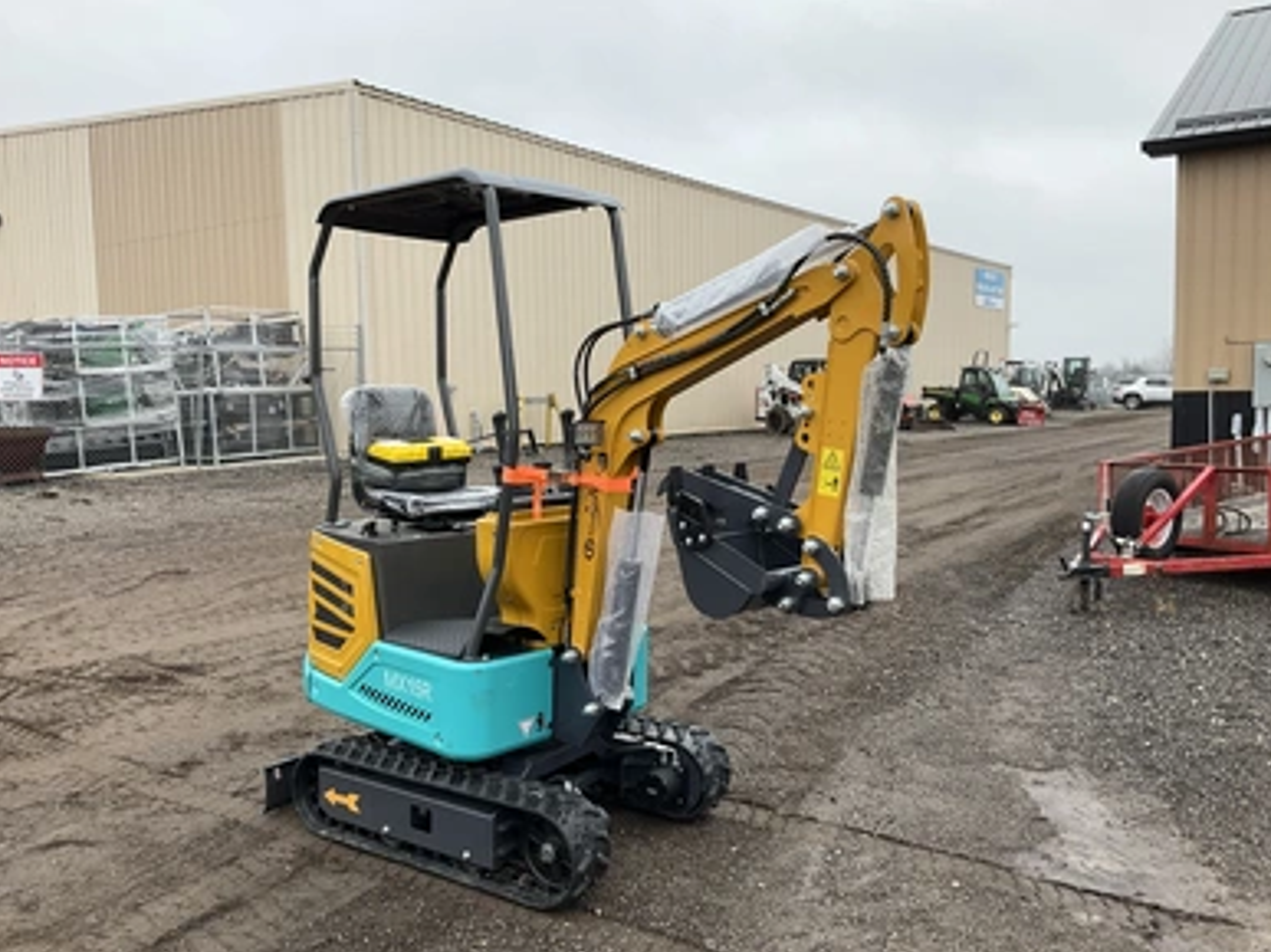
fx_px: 1101
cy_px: 486
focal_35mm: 30
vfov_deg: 46.8
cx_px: 624
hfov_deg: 60.0
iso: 25
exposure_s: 1/412
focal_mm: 3
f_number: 1.8
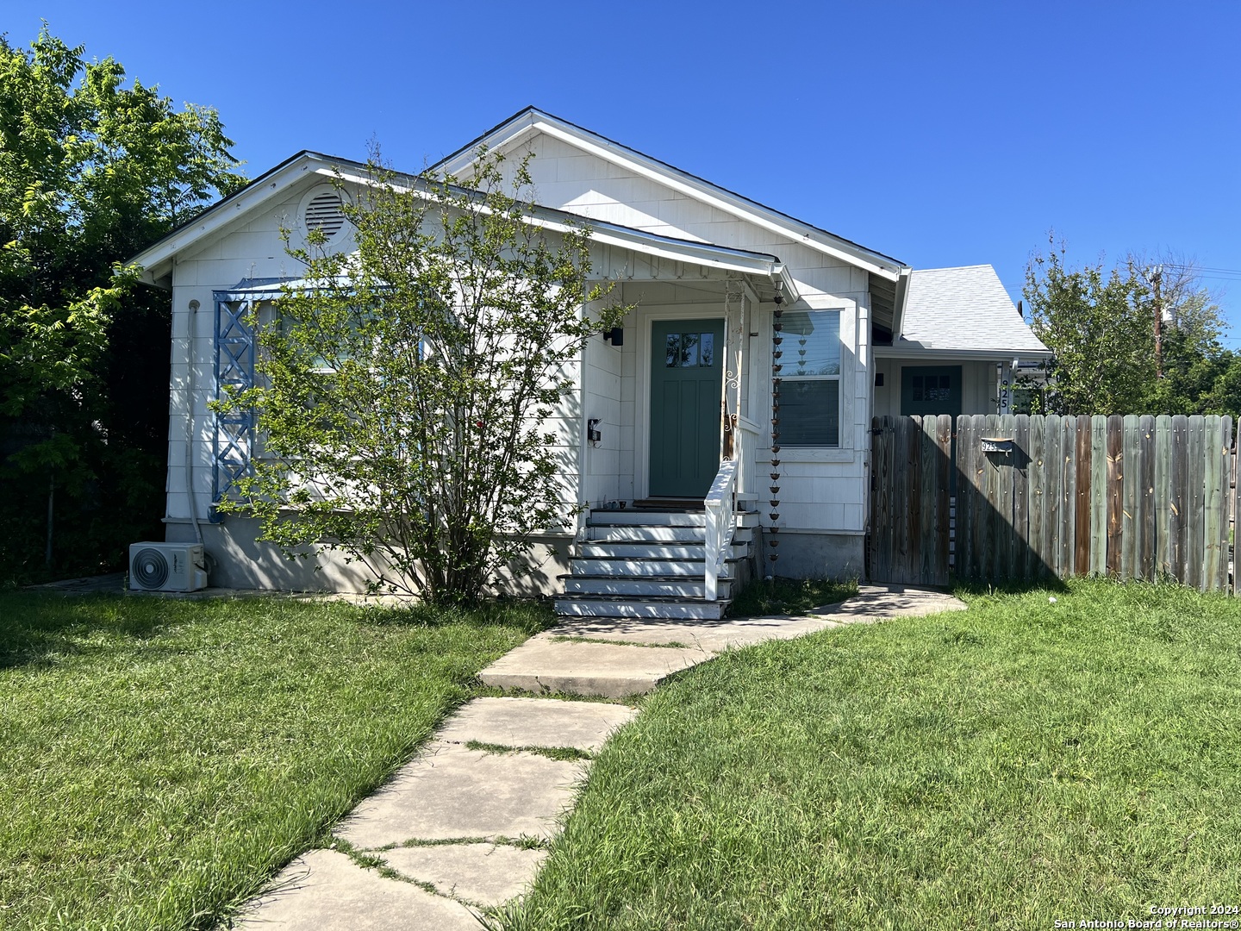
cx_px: 620
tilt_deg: +1.8
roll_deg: -0.7
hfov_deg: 67.3
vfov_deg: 53.1
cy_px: 466
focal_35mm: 26
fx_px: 932
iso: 50
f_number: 1.5
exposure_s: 1/3077
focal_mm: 5.7
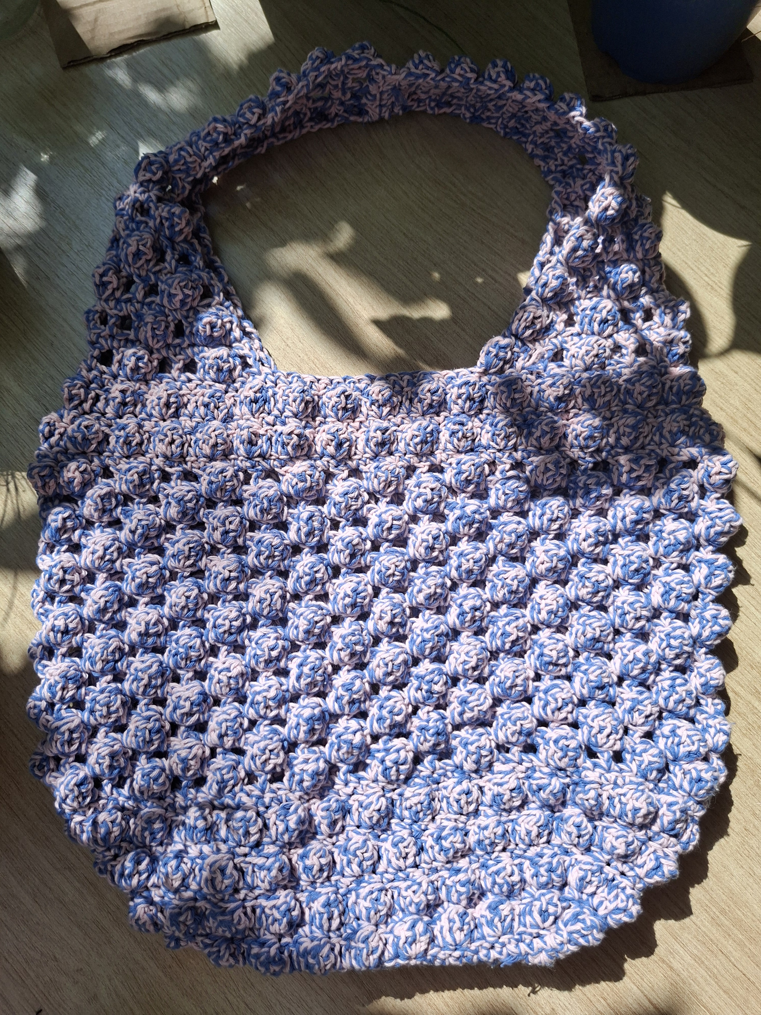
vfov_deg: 73.9
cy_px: 508
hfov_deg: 58.9
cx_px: 380
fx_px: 674
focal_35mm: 23
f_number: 1.8
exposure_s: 1/2000
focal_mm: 5.54
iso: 50
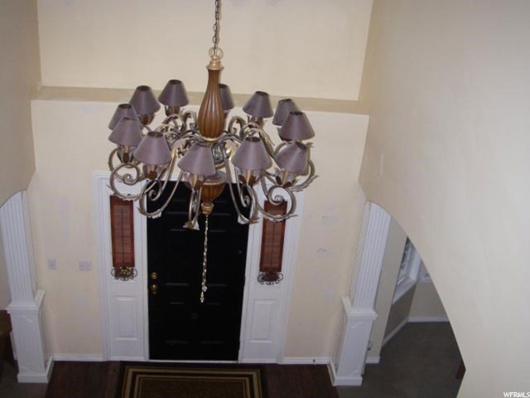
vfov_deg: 37.7
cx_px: 265
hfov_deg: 49.0
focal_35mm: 38
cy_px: 199
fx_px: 582
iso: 320
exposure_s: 1/40
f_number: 3.3
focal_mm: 6.3
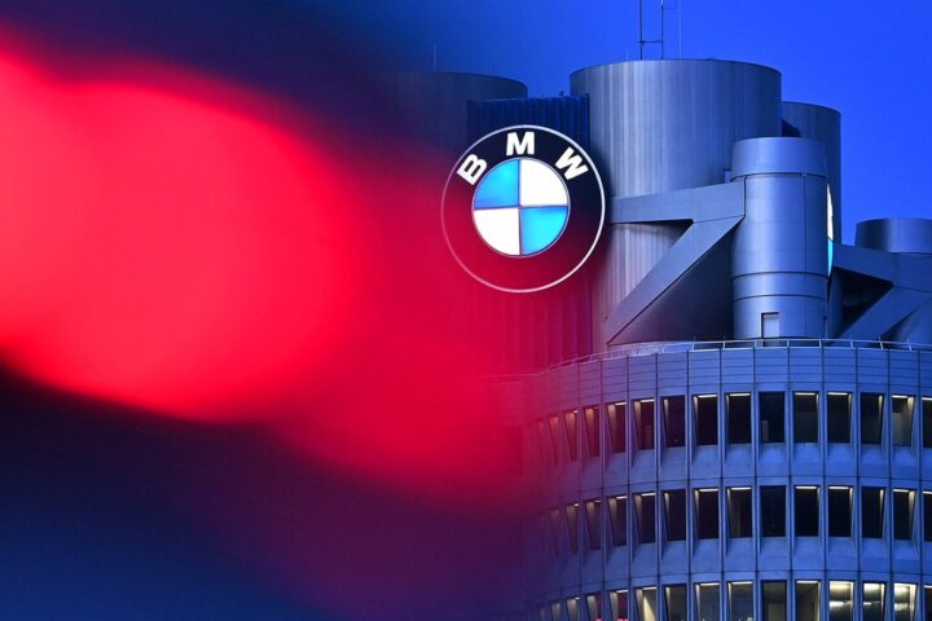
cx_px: 466
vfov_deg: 4.9
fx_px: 7248
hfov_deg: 7.4
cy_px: 310
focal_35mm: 280
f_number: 4
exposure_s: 1/80
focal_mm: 280
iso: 1800
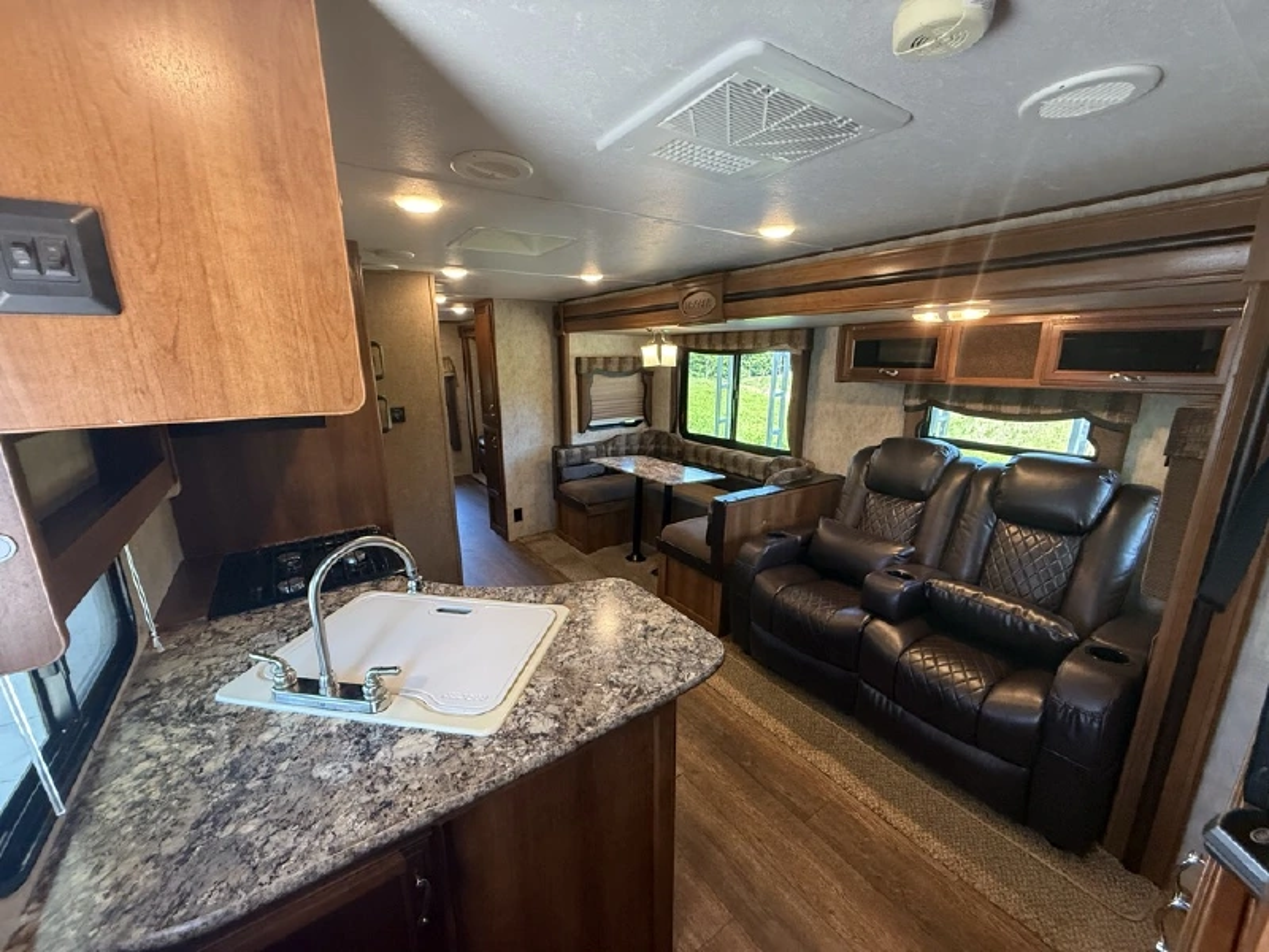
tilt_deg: -15.6
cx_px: 634
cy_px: 476
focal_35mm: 14
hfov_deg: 102.1
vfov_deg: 85.7
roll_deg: +0.9
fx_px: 513
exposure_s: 1/60
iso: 500
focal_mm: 2.22
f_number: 2.2
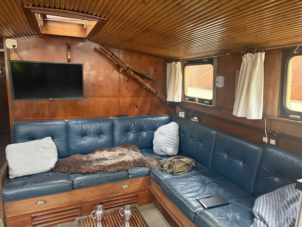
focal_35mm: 24
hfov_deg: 71.6
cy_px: 114
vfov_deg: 56.8
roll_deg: -2.3
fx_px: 209
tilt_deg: -11.2
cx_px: 151
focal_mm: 6.76
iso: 800
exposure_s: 1/60
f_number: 1.78
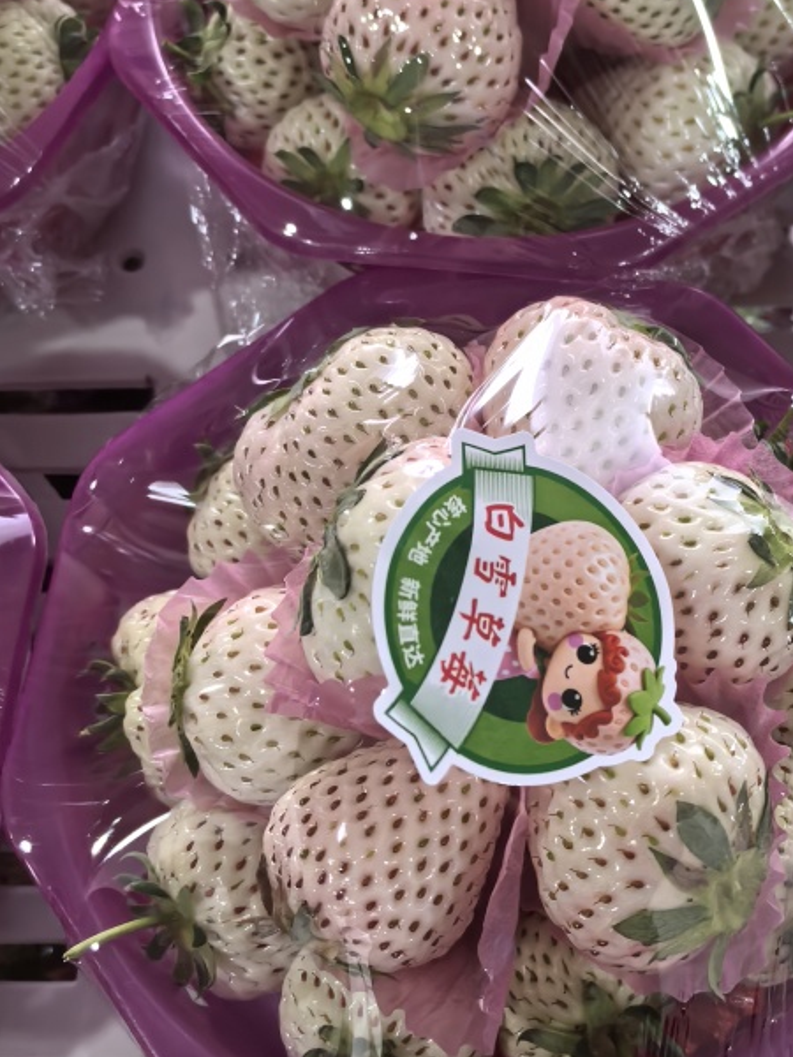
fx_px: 1466
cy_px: 466
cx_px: 493
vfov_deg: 39.6
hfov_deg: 30.1
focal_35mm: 48
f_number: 2
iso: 200
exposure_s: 1/100
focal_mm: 5.75
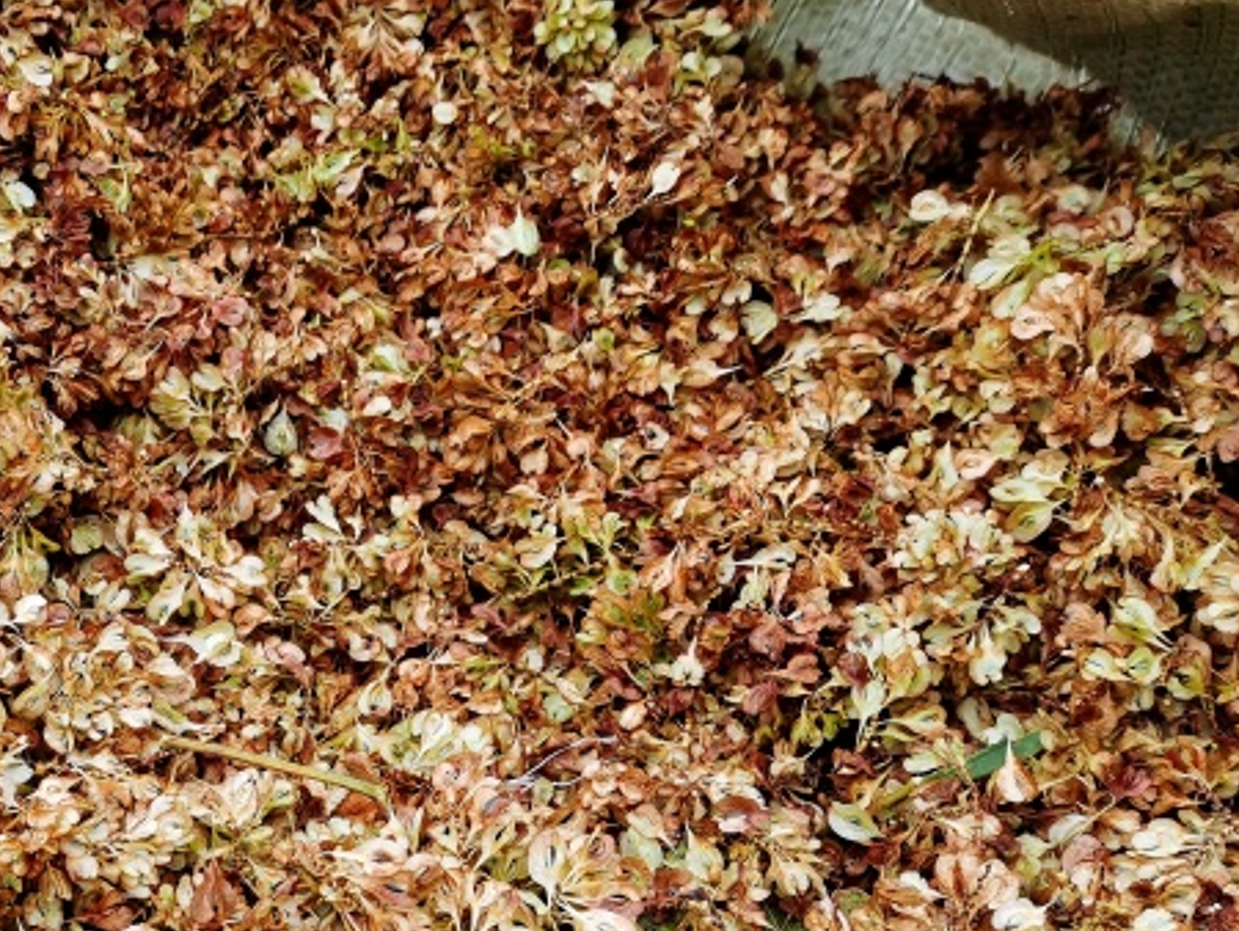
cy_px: 631
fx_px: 1719
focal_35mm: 48
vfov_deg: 30.0
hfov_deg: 37.9
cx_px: 212
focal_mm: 5.58
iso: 50
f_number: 1.8
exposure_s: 1/439
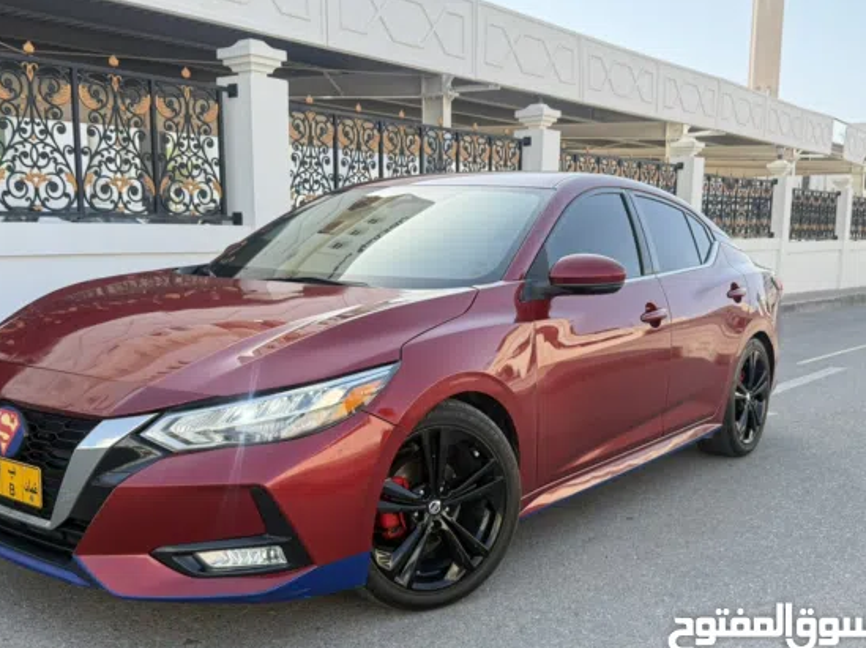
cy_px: 375
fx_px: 700
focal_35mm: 28
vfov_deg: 49.5
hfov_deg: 63.5
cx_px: 431
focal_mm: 6.76
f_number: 1.78
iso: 100
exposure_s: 1/796
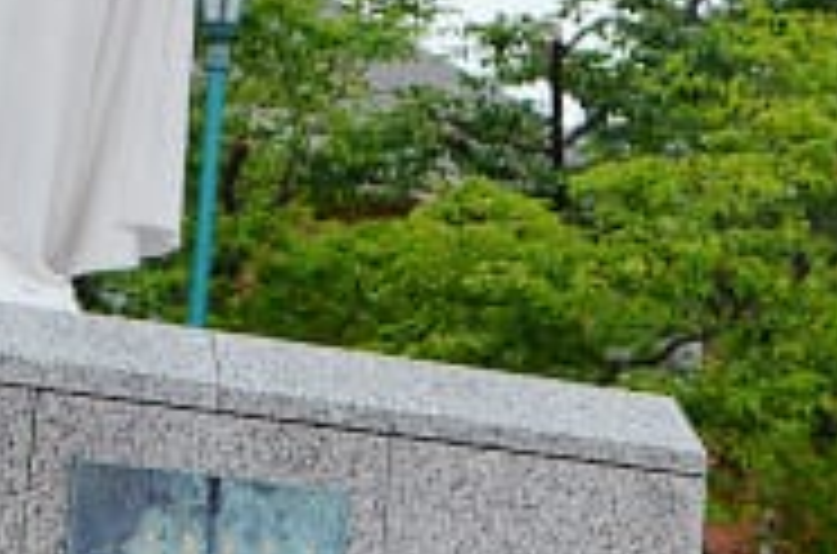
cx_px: 583
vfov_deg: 7.5
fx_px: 4168
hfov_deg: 11.5
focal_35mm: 180
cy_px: -243
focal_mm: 35
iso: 1600
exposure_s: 1/4000
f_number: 5
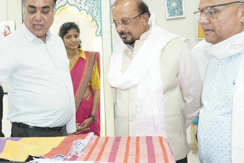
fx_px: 319
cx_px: 68
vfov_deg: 28.6
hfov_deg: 41.0
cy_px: 69
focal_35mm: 47
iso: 2000
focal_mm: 20
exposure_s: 1/60
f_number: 4
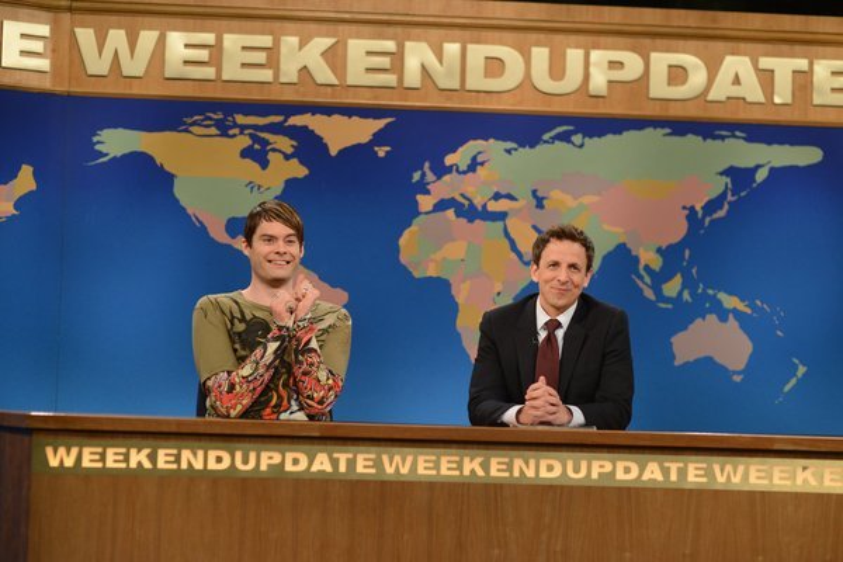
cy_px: 281
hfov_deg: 23.9
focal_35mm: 85
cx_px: 422
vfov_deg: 16.1
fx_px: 1990
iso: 1000
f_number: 3.2
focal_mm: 85
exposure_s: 1/125
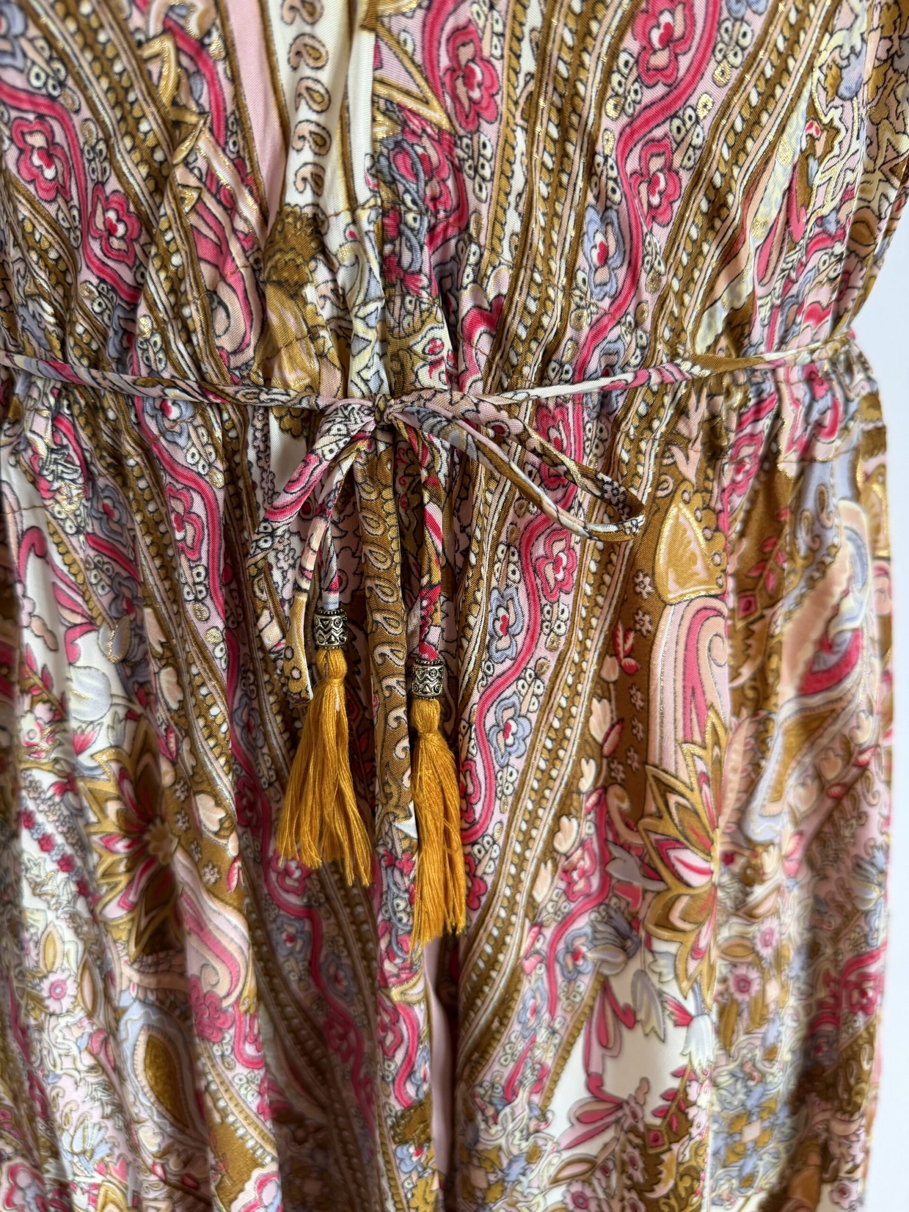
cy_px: 606
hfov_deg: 56.8
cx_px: 454
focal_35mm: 24
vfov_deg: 71.6
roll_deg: +1.1
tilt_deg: -24.8
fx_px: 840
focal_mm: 6.76
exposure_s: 1/63
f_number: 1.78
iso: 200
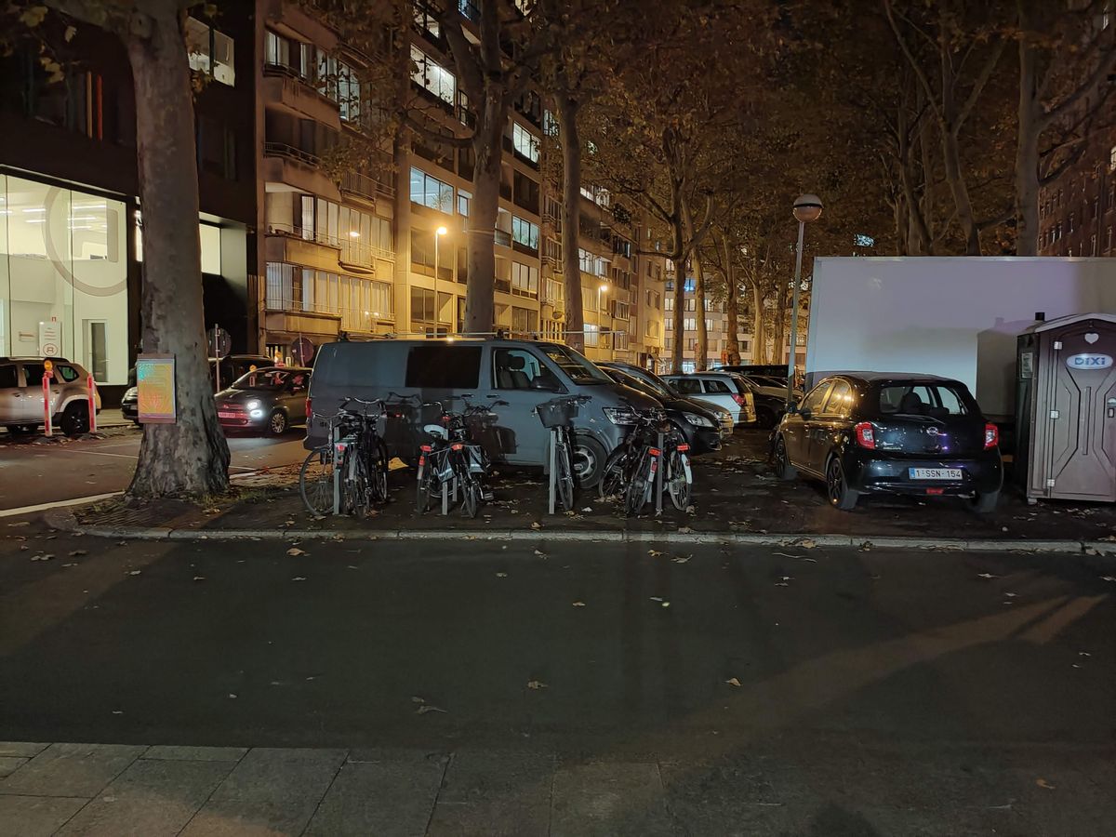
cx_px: 558
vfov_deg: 51.4
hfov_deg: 65.3
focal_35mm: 27
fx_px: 870
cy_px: 418
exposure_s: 1/17.1
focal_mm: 4.77
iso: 1914
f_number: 1.7
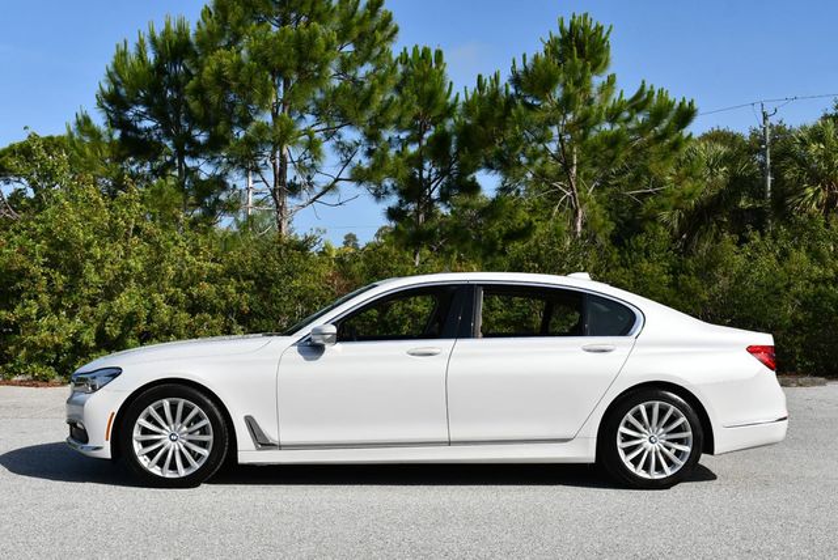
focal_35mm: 44
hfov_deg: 44.5
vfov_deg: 30.6
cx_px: 419
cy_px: 280
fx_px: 1025
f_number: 9
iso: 100
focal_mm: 22
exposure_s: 1/320
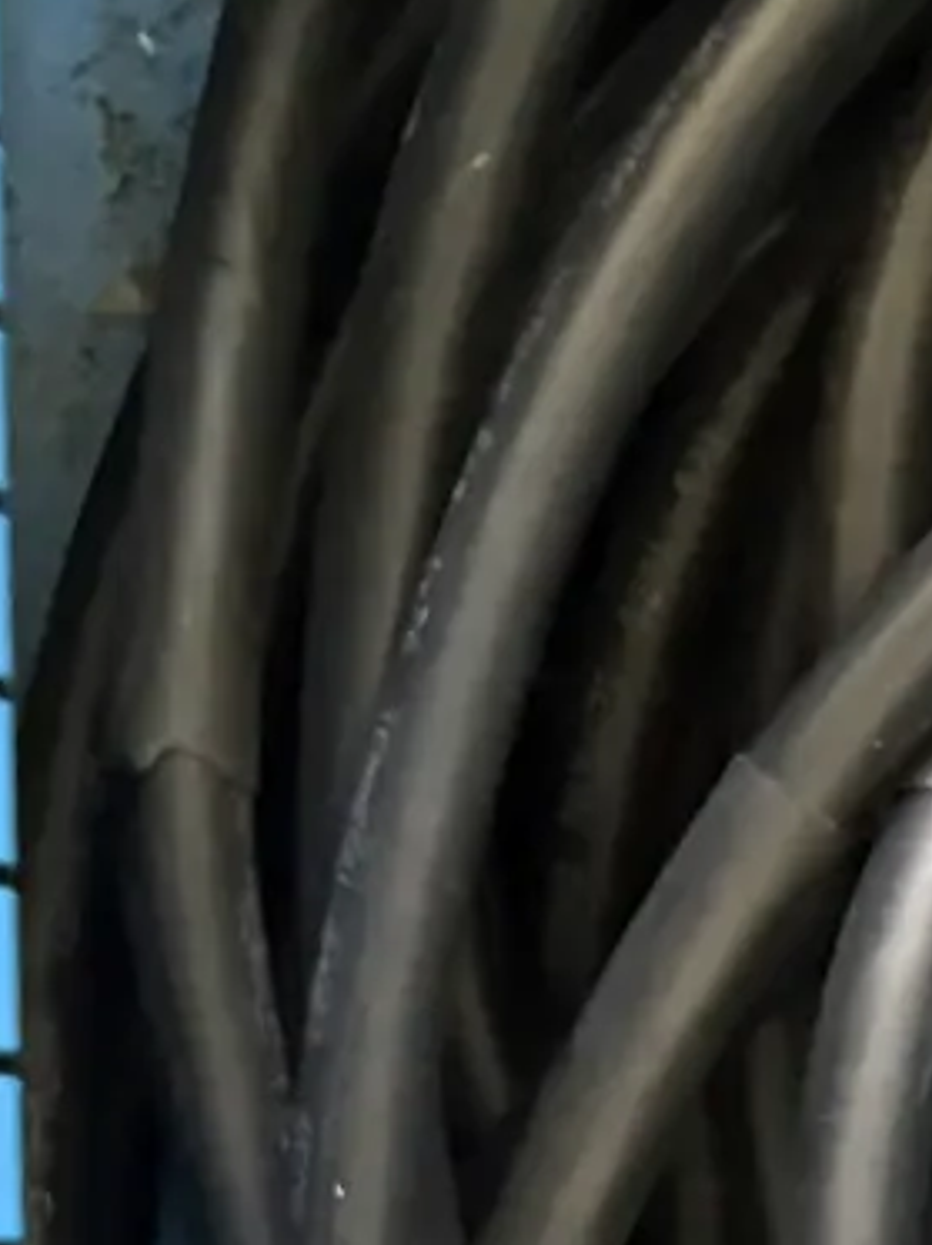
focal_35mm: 134
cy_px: 1138
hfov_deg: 9.8
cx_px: 2195
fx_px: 4819
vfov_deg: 14.6
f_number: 1.6
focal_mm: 5.96
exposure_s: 1/30
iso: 640
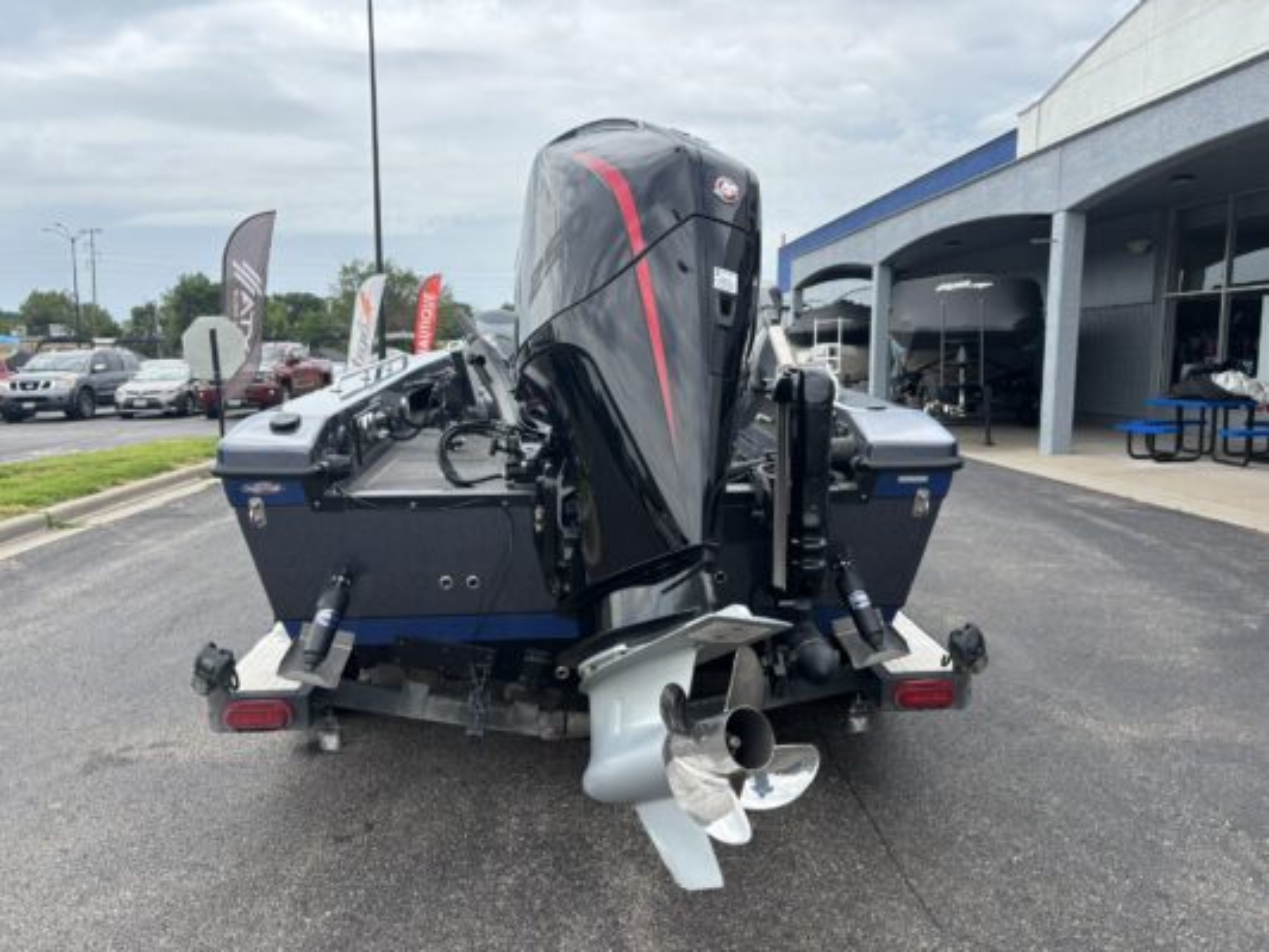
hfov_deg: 67.3
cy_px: 476
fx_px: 953
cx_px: 634
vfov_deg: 53.1
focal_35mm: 26
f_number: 1.6
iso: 50
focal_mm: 5.96
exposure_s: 1/1295
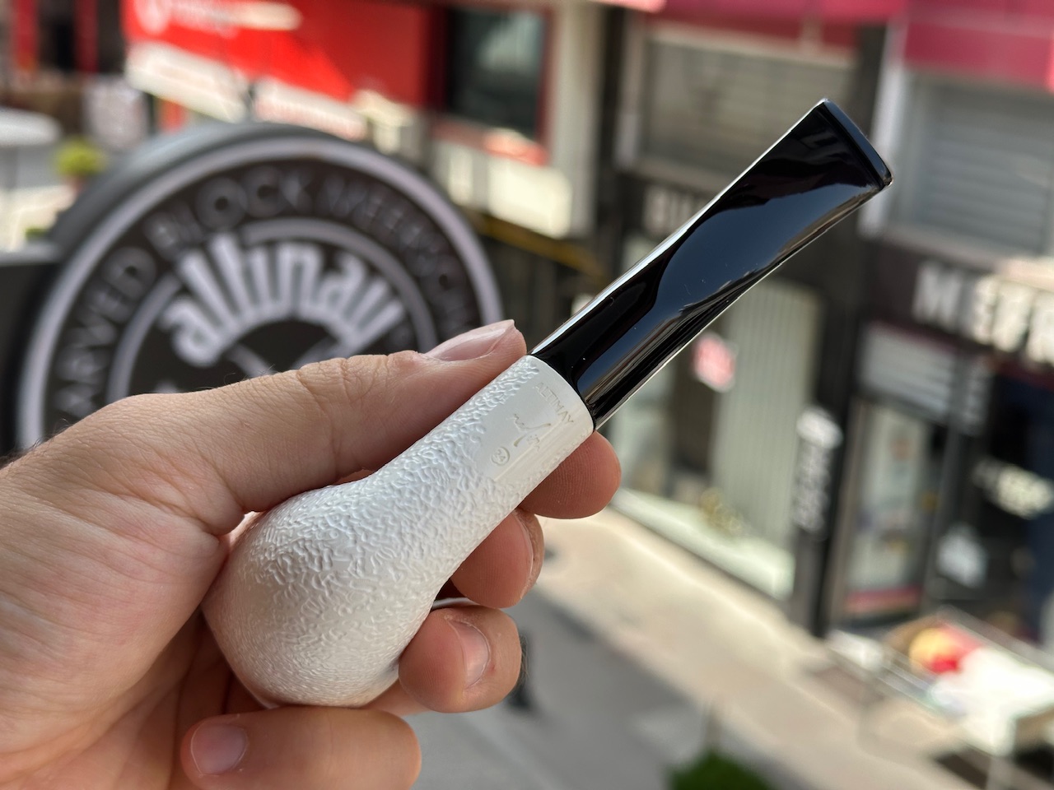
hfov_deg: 39.7
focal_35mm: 48
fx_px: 1462
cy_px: 395
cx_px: 527
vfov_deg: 30.3
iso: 64
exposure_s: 1/887
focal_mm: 6.86
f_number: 1.78
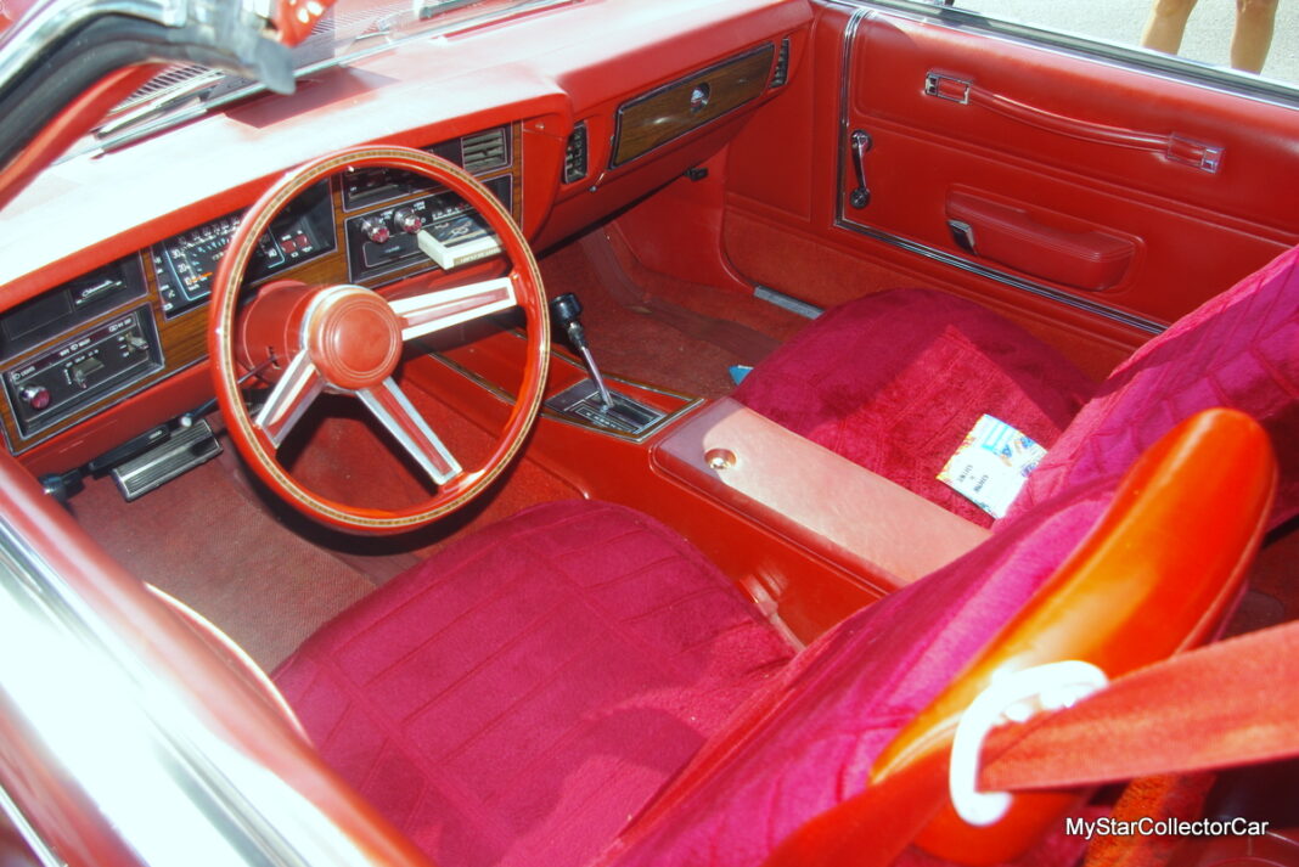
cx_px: 650
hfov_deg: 67.4
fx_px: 975
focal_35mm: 27
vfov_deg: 48.0
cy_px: 434
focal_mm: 18
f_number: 4.5
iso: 100
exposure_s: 1/180
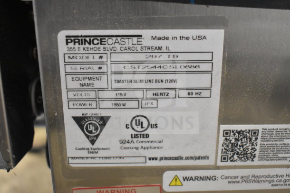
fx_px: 338
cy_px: 96
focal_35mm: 42
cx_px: 145
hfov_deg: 46.4
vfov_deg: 31.9
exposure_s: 1/50
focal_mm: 28
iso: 3600
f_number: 4.2
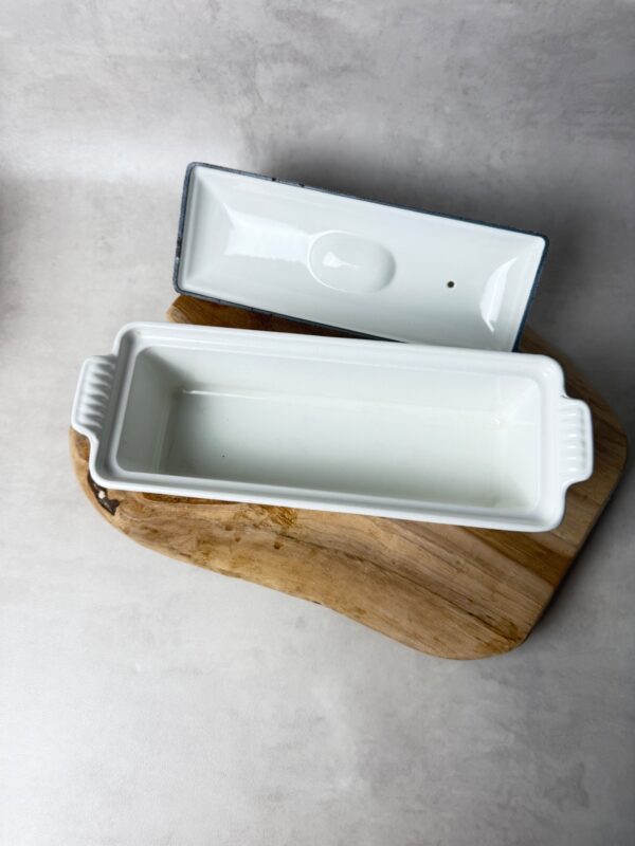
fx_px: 587
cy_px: 423
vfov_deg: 71.6
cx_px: 318
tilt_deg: -73.5
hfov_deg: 56.8
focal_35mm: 24
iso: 100
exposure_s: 1/100
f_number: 1.78
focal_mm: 6.76
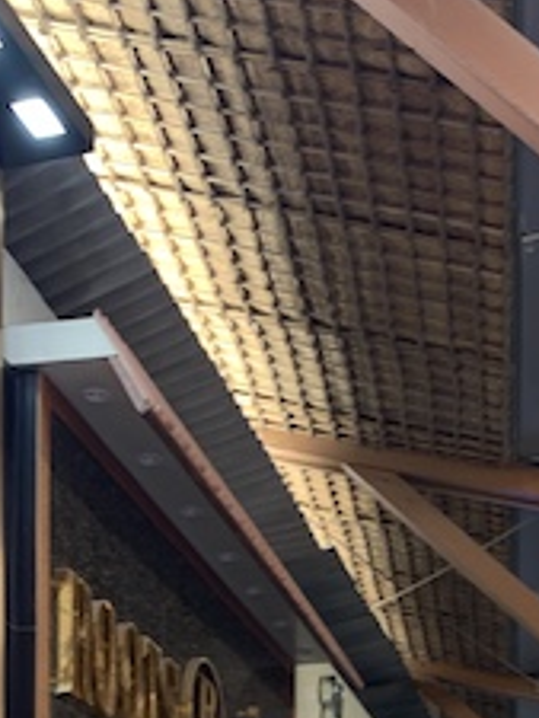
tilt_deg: +6.0
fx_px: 1535
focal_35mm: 74
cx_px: 344
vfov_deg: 23.1
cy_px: 961
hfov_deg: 19.9
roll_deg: -0.9
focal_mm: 4.25
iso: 40
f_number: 1.8
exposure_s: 1/100
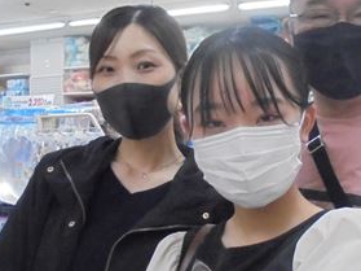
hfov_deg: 33.9
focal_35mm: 56
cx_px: 252
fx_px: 584
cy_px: 184
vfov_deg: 25.9
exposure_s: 1/100
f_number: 3.5
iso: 800
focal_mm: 4.6
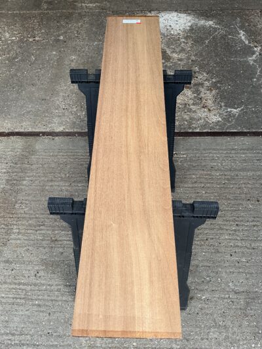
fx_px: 293
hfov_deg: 48.2
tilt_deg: -56.5
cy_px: 174
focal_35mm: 29
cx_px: 131
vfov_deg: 61.6
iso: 20
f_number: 1.8
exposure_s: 1/174
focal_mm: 3
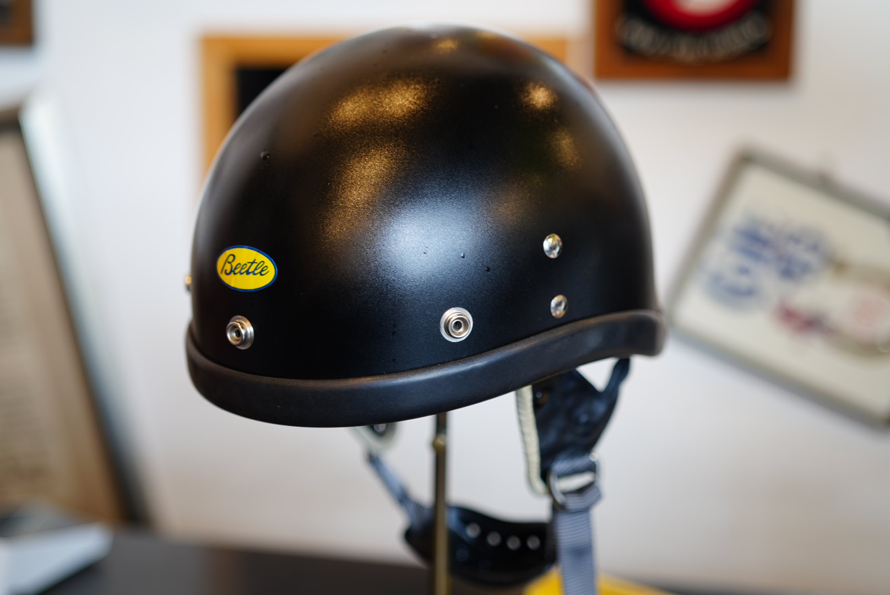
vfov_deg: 33.5
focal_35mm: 40
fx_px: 990
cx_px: 445
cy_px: 298
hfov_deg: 48.4
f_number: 2.2
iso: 200
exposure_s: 1/40
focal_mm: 40
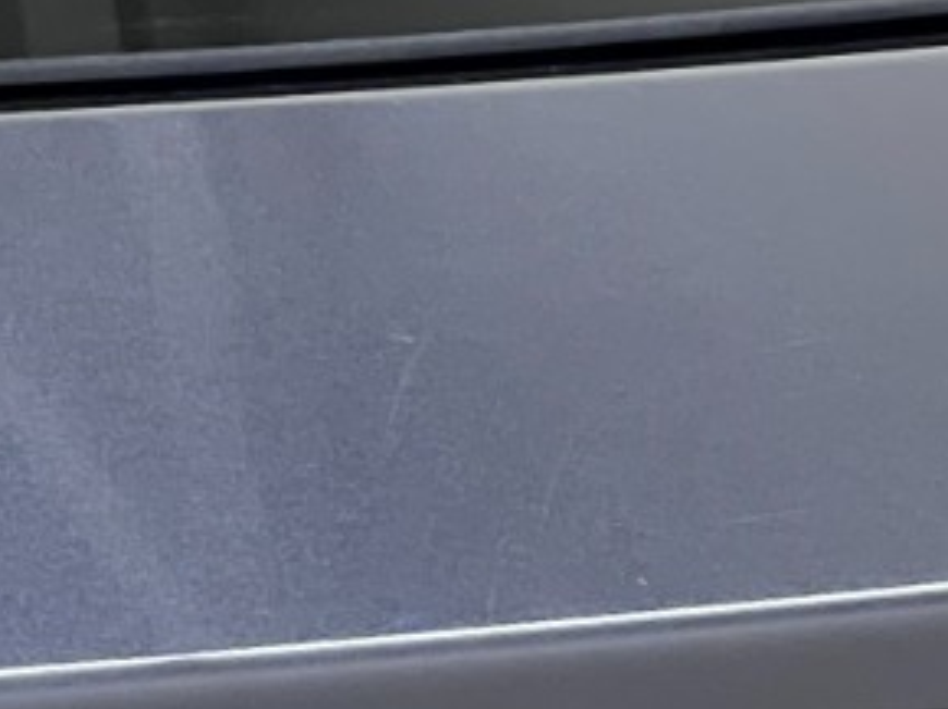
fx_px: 11630
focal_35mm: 425
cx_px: -660
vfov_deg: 3.5
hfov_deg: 4.6
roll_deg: +1.6
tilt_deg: -7.8
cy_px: 1477
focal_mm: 9
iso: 320
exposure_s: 1/120
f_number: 2.8
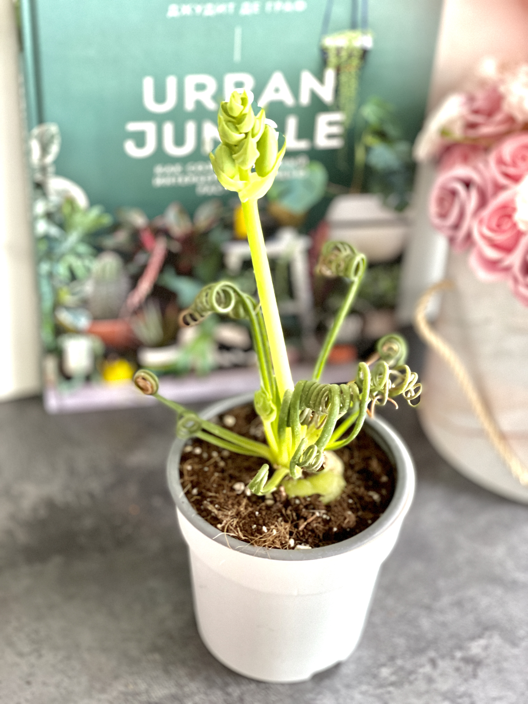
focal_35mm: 64
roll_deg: -4.1
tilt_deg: -38.3
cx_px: 264
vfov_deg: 30.3
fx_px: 1302
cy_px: 352
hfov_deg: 22.9
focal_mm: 7.5
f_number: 2.2
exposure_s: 1/40
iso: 320
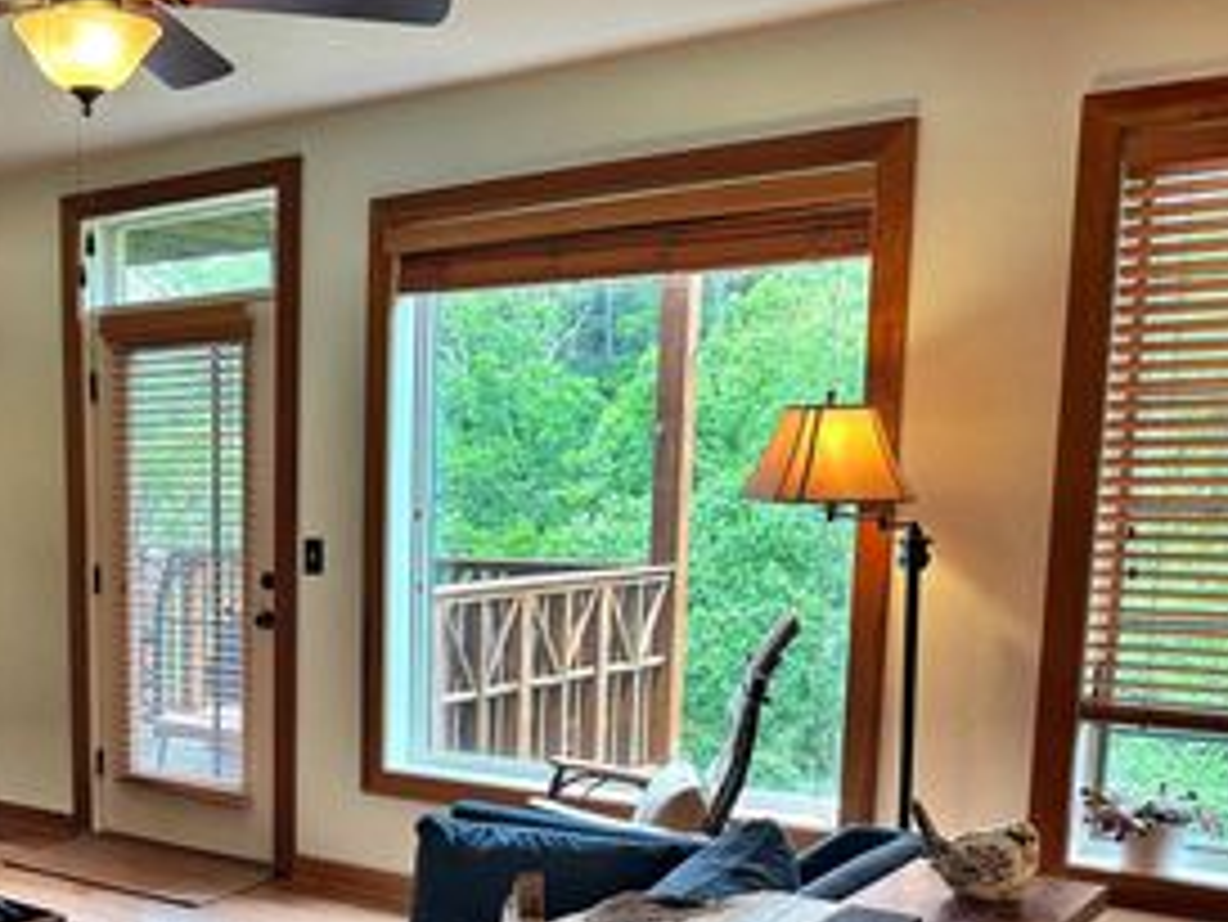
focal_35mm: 44
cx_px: 157
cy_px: 717
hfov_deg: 40.2
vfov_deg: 32.1
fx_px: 1562
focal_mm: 6.76
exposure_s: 1/120
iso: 125
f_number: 1.78
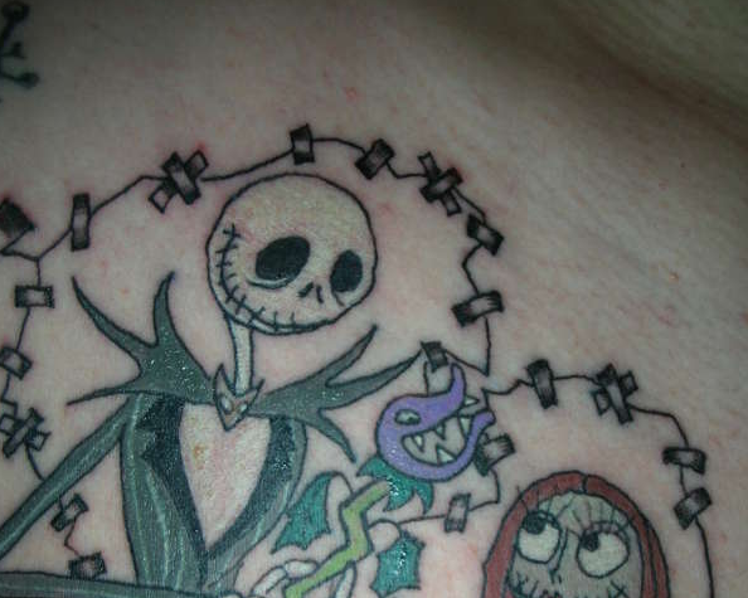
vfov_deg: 31.8
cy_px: 490
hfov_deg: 40.3
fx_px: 1018
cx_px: 371
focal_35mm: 46
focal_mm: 5.8
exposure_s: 1/60.1
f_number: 8.5
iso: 50
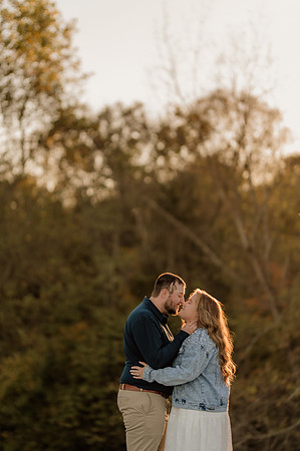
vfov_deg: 23.9
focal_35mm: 85
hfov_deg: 16.0
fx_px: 1065
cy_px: 226
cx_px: 150
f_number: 1.4
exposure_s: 1/1000
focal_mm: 85
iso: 50
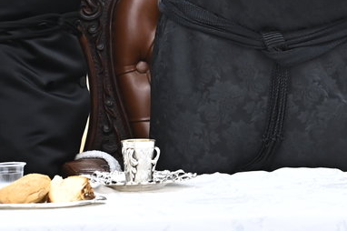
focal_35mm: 440
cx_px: 389
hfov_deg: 4.7
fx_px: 4237
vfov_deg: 3.1
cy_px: -154
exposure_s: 1/200
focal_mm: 120
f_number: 5
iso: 1600
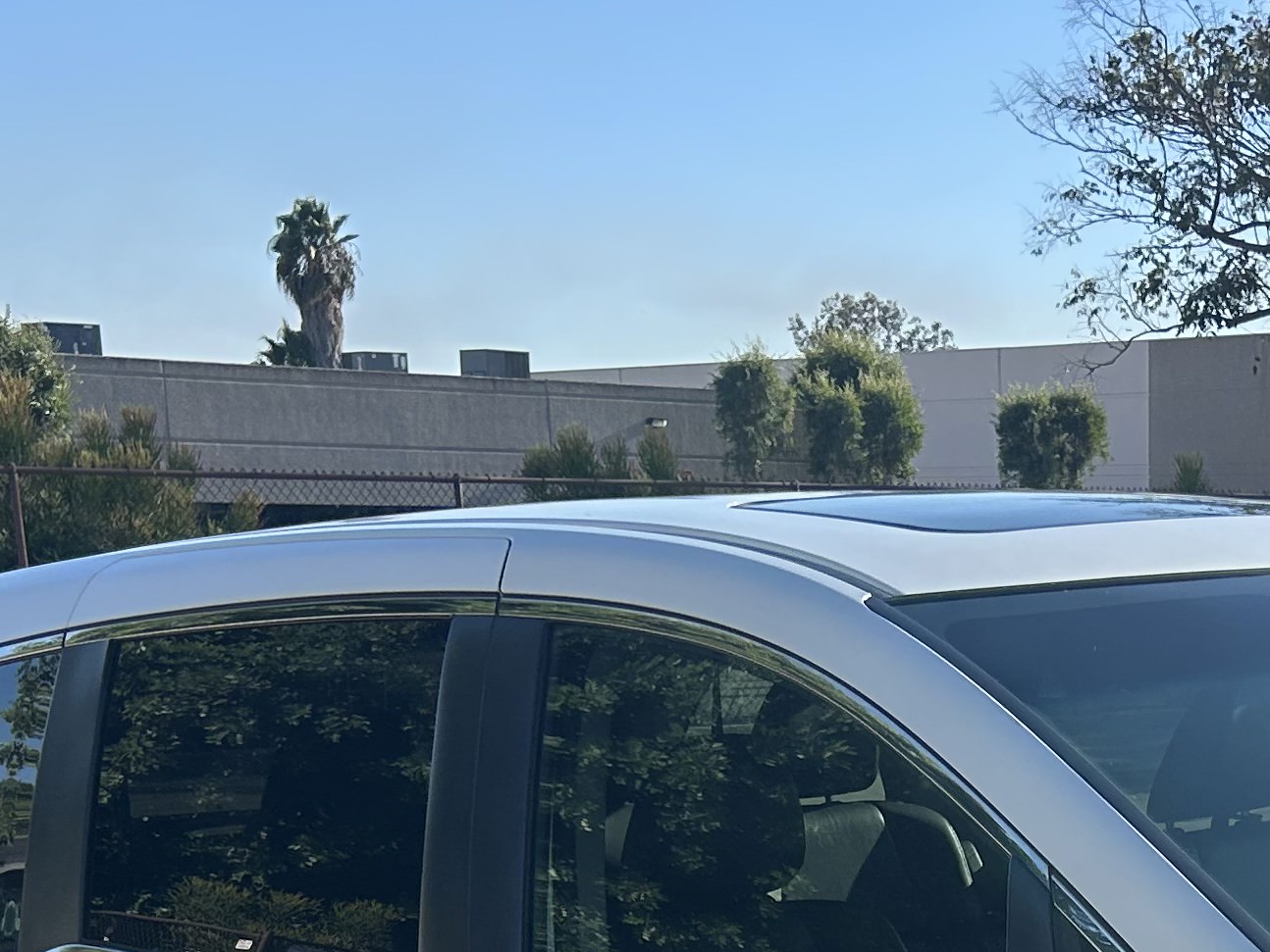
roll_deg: +0.2
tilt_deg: -15.2
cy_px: 1387
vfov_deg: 16.7
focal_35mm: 81
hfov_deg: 23.3
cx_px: 1201
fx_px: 2972
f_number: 1.5
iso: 50
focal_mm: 5.7
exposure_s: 1/2513
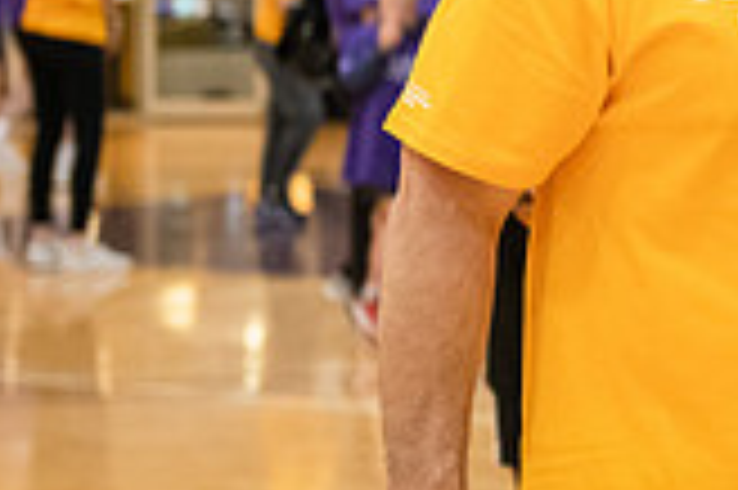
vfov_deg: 7.4
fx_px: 3768
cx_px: 1008
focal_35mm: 184
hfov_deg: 10.9
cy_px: -29
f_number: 3.2
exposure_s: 1/200
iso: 2500
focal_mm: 52
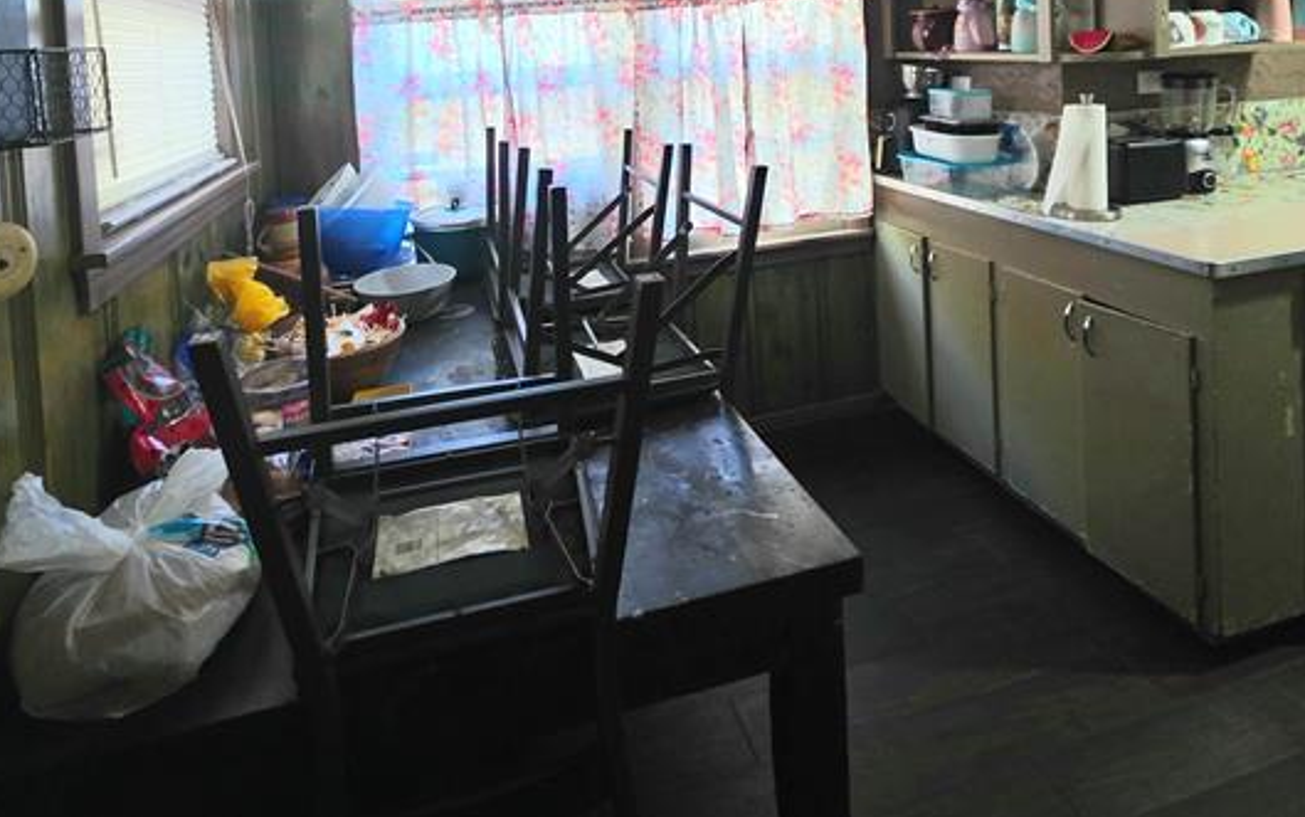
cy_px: 84
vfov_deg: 52.6
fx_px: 712
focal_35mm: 20
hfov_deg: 85.0
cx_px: 636
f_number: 1.9
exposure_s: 1/60.2
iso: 640
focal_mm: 2.2
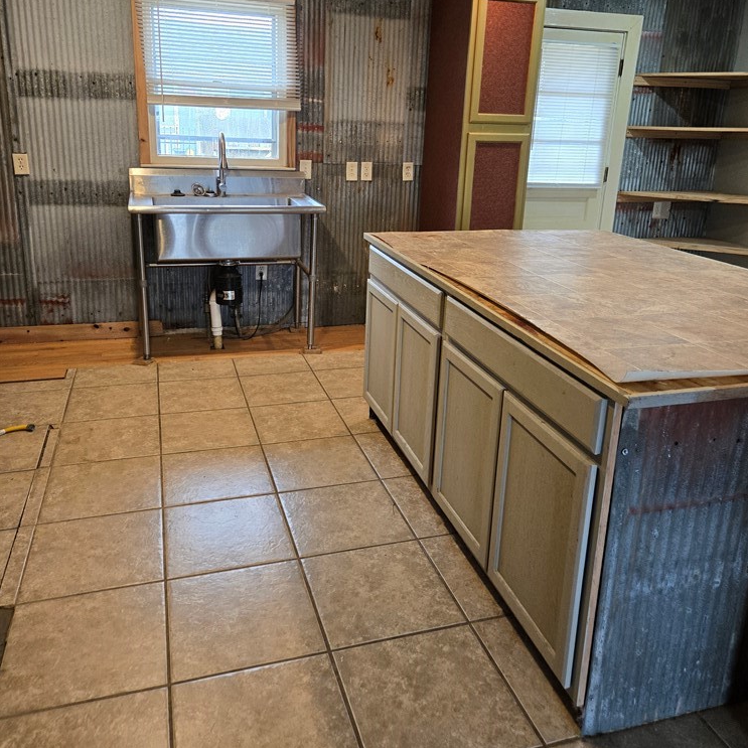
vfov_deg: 57.0
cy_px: 316
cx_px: 385
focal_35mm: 28
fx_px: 685
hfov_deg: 57.3
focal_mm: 5.4
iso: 250
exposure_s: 1/120
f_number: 1.8
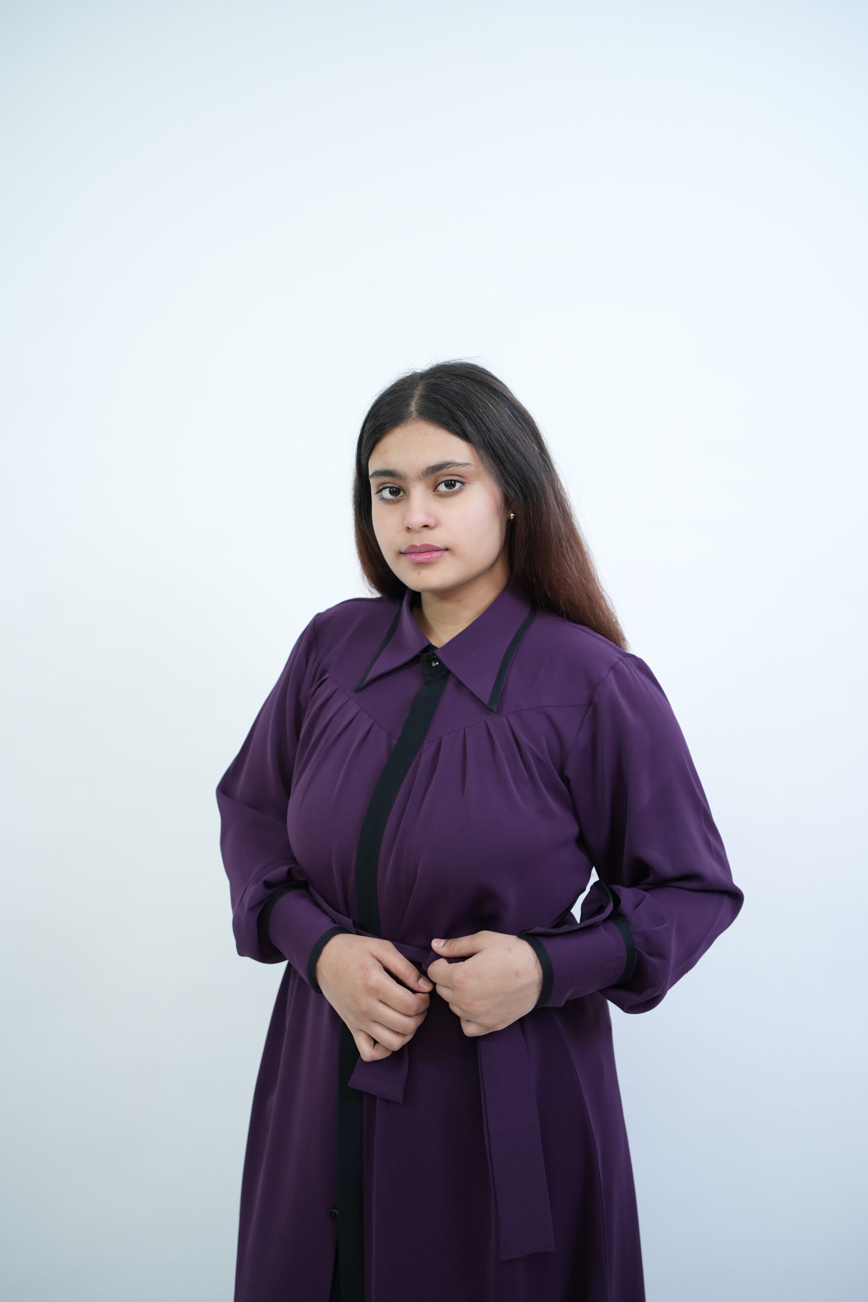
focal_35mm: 35
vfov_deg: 54.4
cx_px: 434
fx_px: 1266
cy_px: 651
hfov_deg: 37.9
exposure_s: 1/200
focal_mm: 35
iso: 640
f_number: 2.8
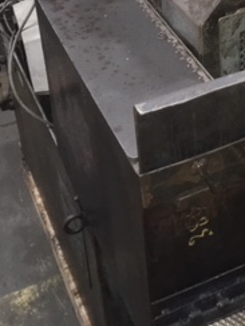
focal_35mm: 76
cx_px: 225
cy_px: -12
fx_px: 717
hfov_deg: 19.0
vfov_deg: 24.3
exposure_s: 1/16
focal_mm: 4.15
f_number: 2.2
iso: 200
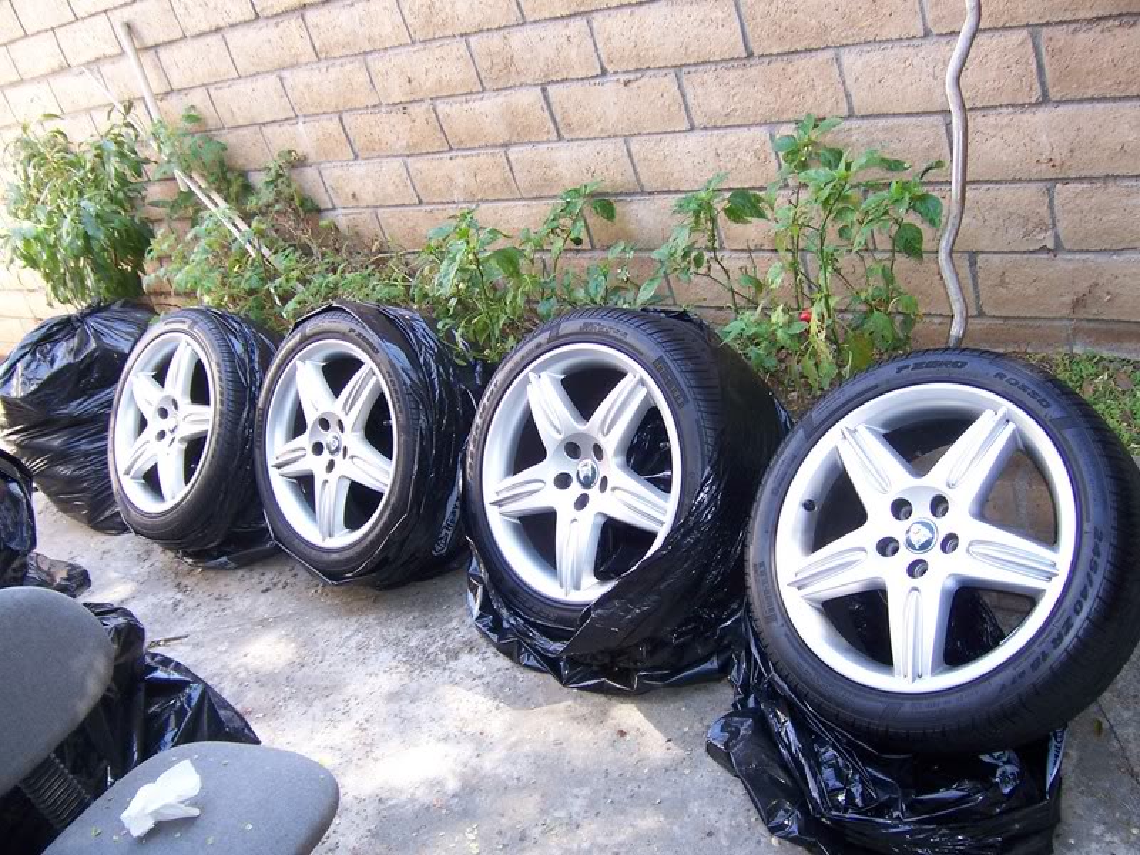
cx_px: 570
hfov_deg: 51.4
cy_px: 428
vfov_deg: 39.7
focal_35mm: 36
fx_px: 1186
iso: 125
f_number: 2.8
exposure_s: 1/80
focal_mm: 6.2
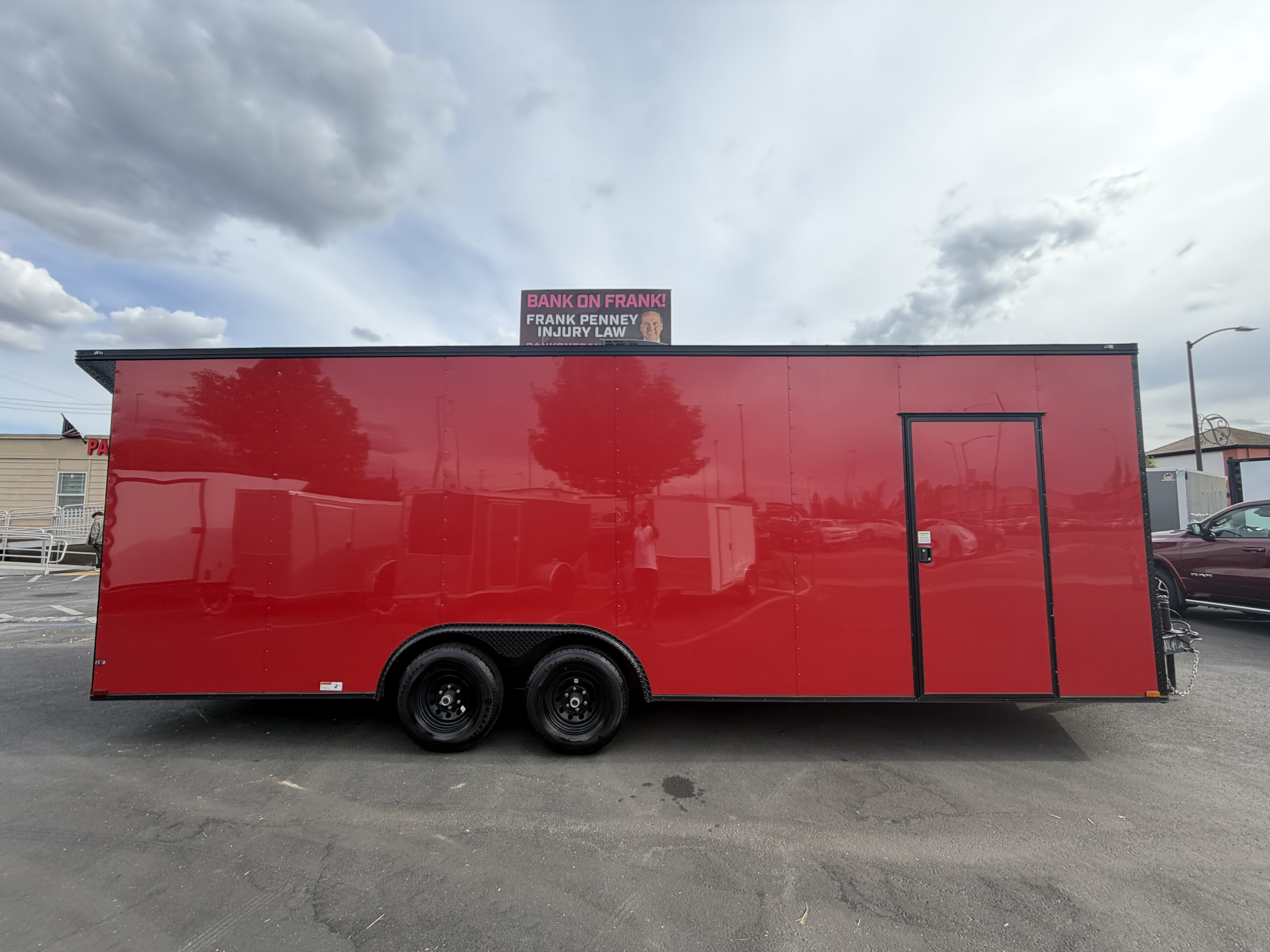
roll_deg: -0.9
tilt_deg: +3.6
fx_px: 514
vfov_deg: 85.7
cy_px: 476
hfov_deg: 102.1
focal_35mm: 14
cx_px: 635
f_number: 2.2
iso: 50
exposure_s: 1/395
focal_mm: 2.22
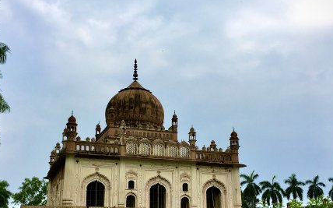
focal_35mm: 44
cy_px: 137
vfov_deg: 29.0
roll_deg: -0.4
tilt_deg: +13.5
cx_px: 158
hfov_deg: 45.3
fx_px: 399
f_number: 2.2
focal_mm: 4.15
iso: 25
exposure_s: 1/1538
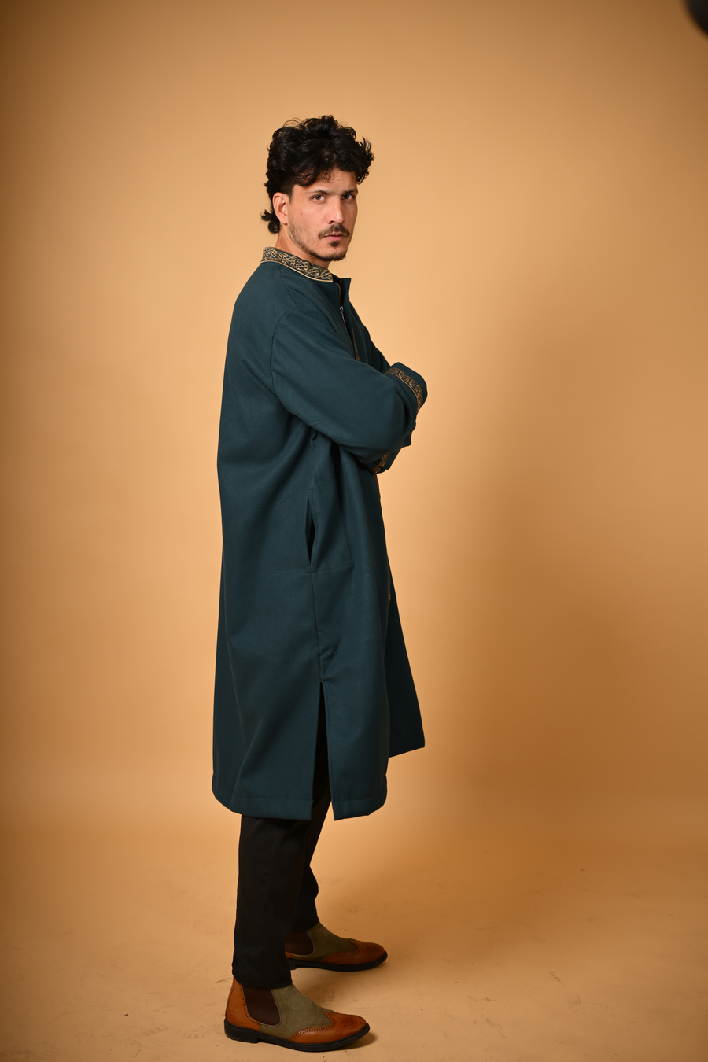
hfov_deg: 27.0
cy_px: 531
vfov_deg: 39.6
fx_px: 1475
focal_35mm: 50
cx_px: 354
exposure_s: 1/1000
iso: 160
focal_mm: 50
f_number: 2.2
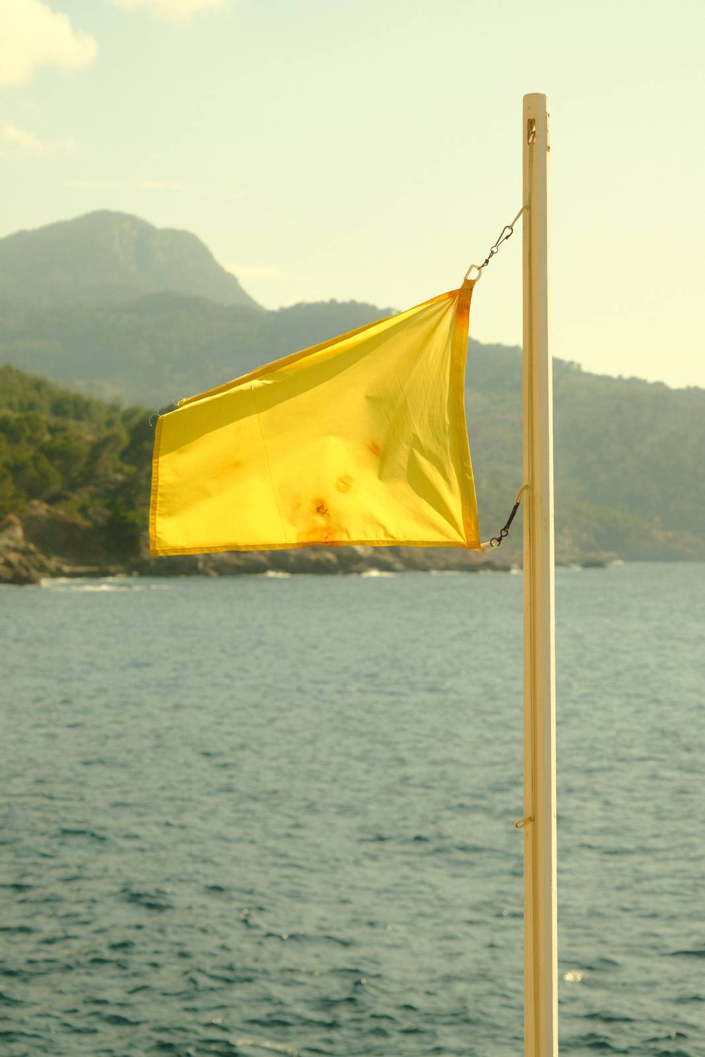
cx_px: 352
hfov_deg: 16.7
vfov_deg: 24.8
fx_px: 2408
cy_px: 528
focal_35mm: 82
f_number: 5.6
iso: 640
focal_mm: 54.5
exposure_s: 1/4000
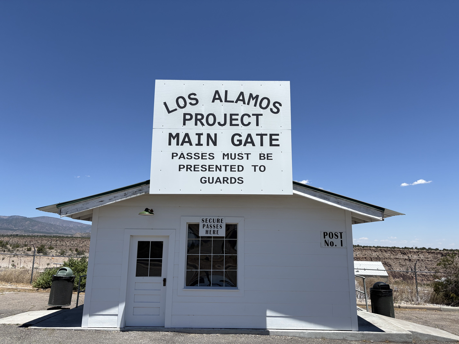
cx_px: 230
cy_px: 172
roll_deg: -0.4
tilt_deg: +13.5
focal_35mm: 26
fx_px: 345
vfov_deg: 53.1
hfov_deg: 67.3
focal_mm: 5.96
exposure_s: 1/4329
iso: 50
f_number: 1.6
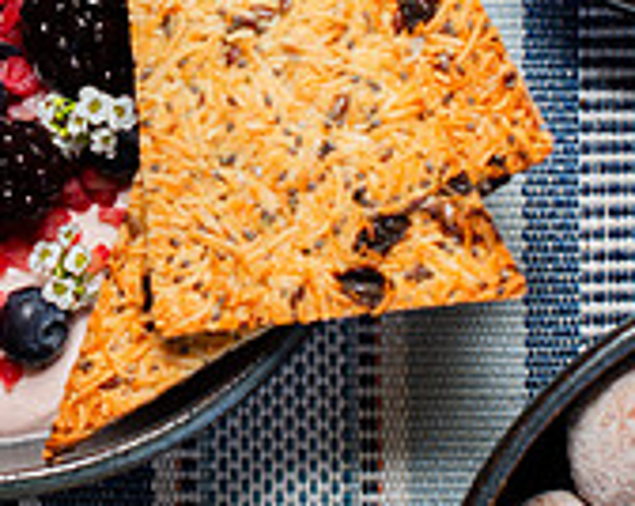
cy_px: 54
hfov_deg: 10.0
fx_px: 3604
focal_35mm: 192
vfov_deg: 8.0
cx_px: -67
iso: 200
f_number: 3.5
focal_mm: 50
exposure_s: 1/200
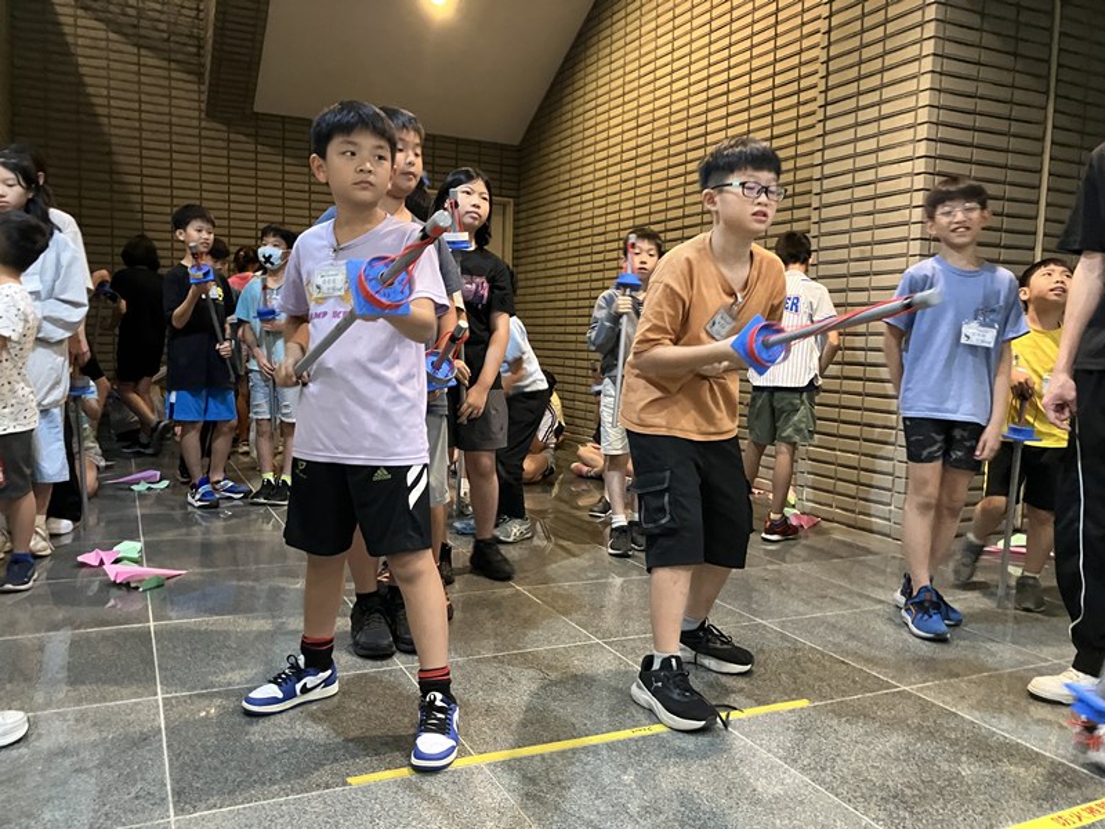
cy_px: 414
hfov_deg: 63.4
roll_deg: -0.1
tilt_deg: -6.3
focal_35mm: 28
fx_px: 894
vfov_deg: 49.7
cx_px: 552
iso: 500
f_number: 1.8
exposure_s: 1/30
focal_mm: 3.99
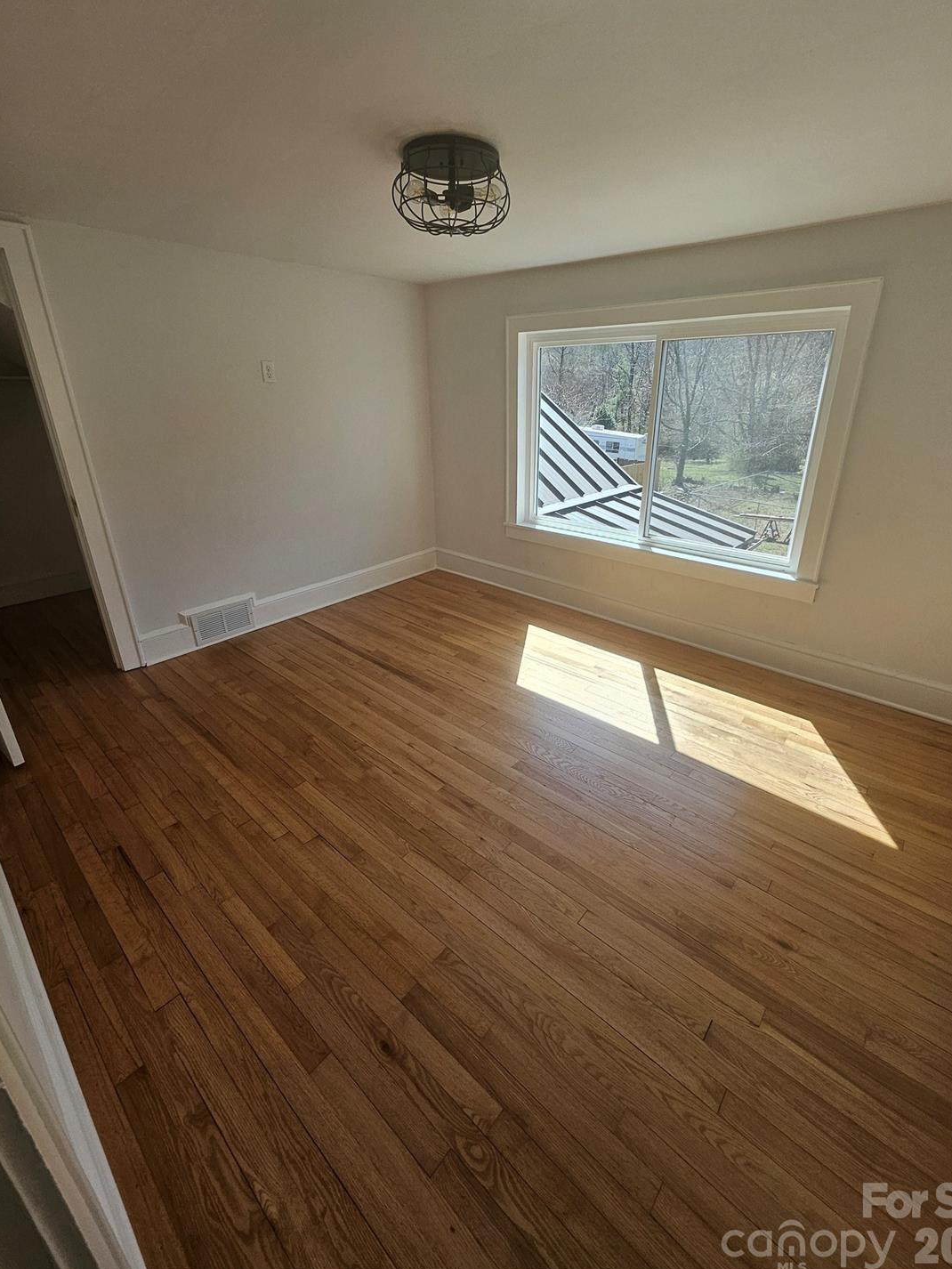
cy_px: 598
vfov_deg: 101.9
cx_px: 510
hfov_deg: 85.6
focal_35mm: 14
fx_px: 513
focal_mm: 1.74
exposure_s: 1/195
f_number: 2.2
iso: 32
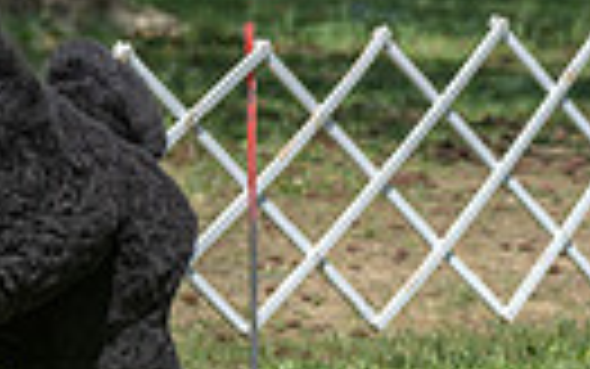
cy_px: 74
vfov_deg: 2.4
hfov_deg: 3.9
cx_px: 0
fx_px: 8719
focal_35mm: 542
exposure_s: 1/1000
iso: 200
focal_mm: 120
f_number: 5
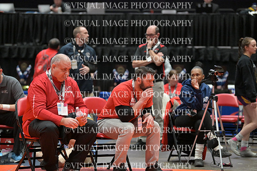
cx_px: 128
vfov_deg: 10.2
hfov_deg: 15.2
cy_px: 86
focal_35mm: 135
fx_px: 964
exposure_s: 1/800
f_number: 2.8
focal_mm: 135
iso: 6400
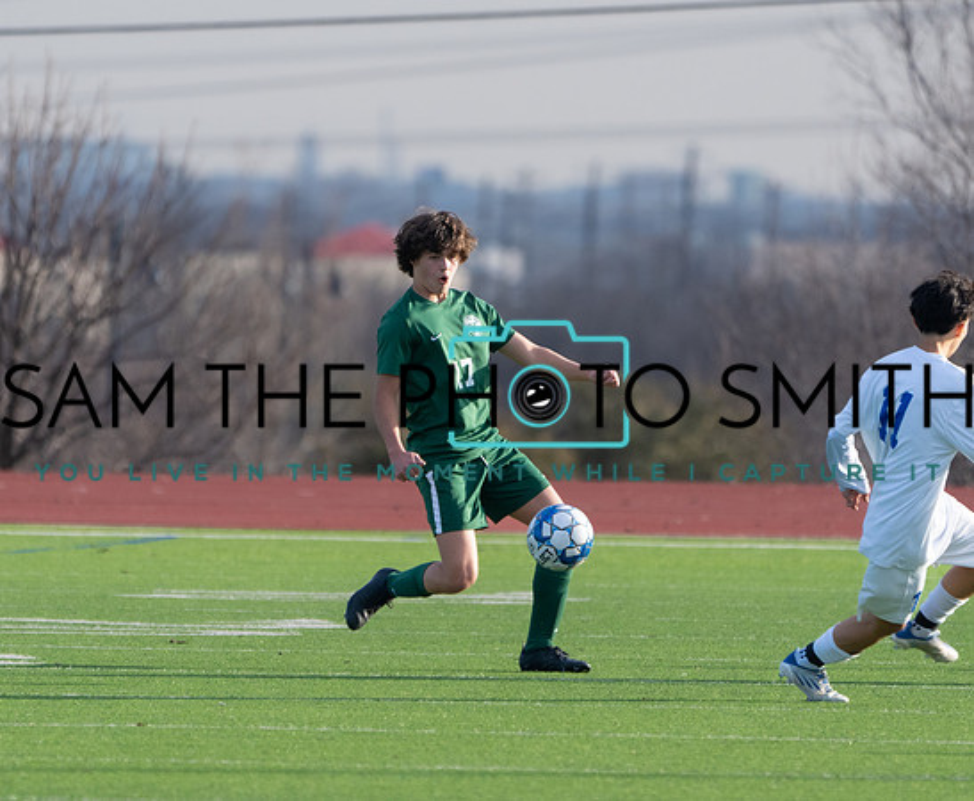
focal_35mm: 787
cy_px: 454
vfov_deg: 2.0
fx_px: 22935
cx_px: 475
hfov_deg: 2.4
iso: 500
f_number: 5.6
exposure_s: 1/1250
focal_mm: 400
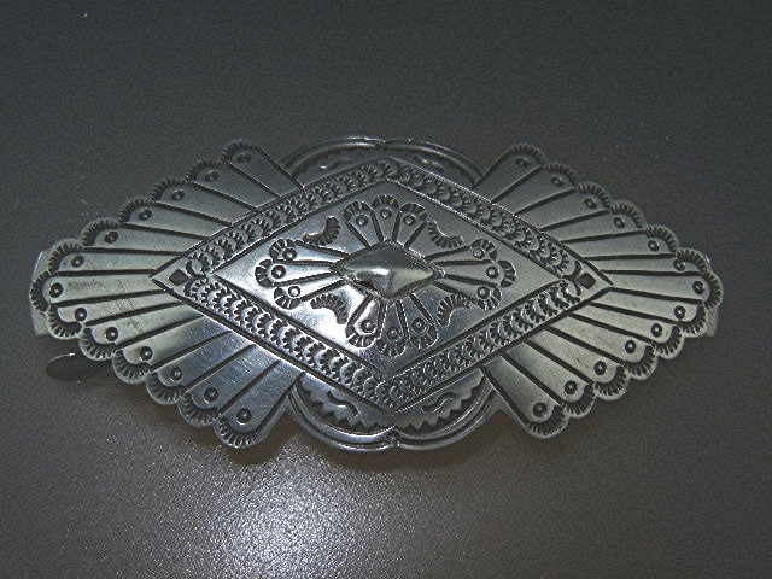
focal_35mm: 52
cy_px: 290
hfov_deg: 36.8
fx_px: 1160
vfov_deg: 28.0
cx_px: 386
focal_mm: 9.3
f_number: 7.8
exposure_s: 1/30
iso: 231
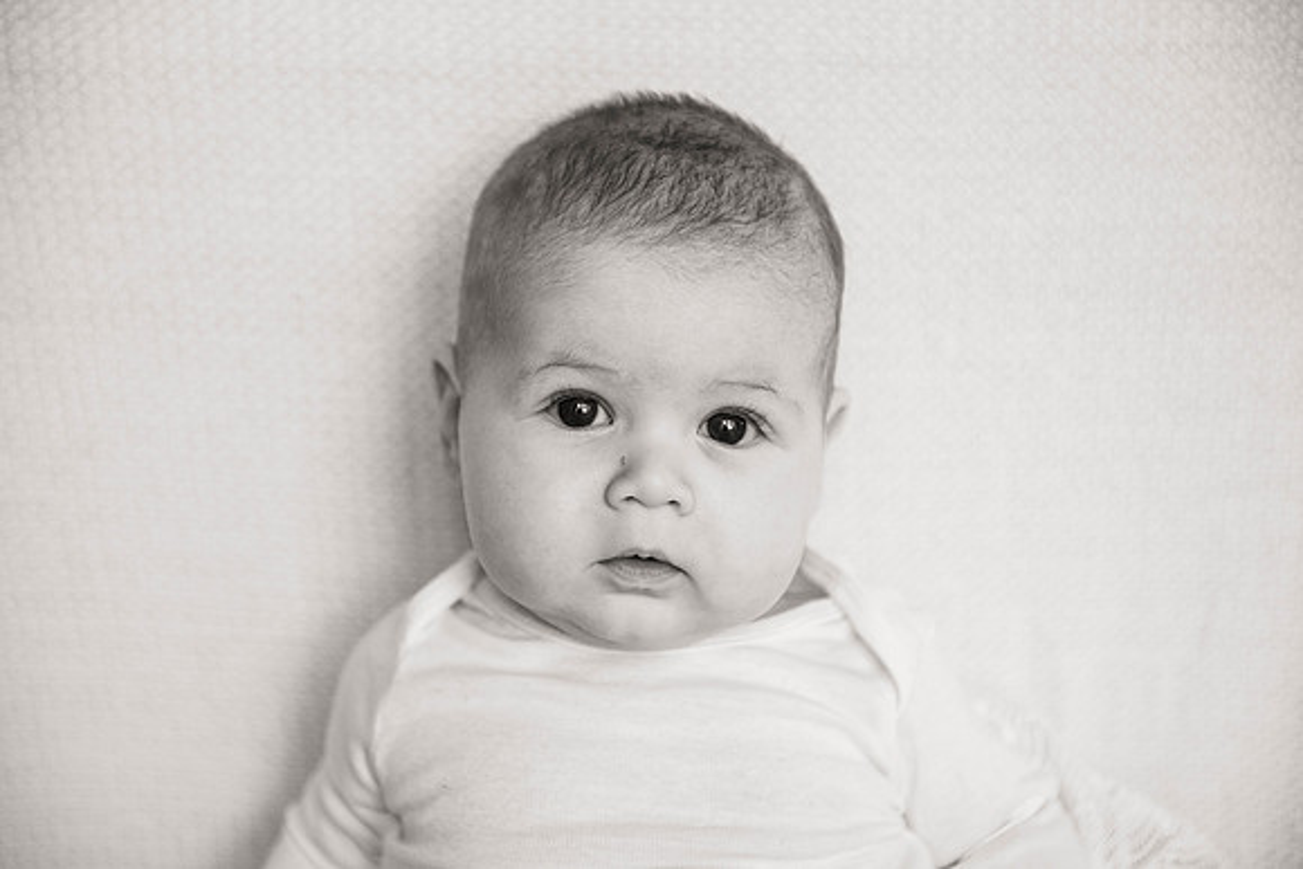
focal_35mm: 66
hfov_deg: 30.5
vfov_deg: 20.6
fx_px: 2389
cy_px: 434
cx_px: 652
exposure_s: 1/320
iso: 800
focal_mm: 66
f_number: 3.5
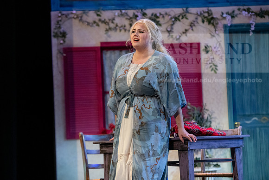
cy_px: 90
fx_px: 934
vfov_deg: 11.0
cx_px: 134
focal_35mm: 125
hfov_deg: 16.4
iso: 2500
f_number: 3.5
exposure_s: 1/400
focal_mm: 125
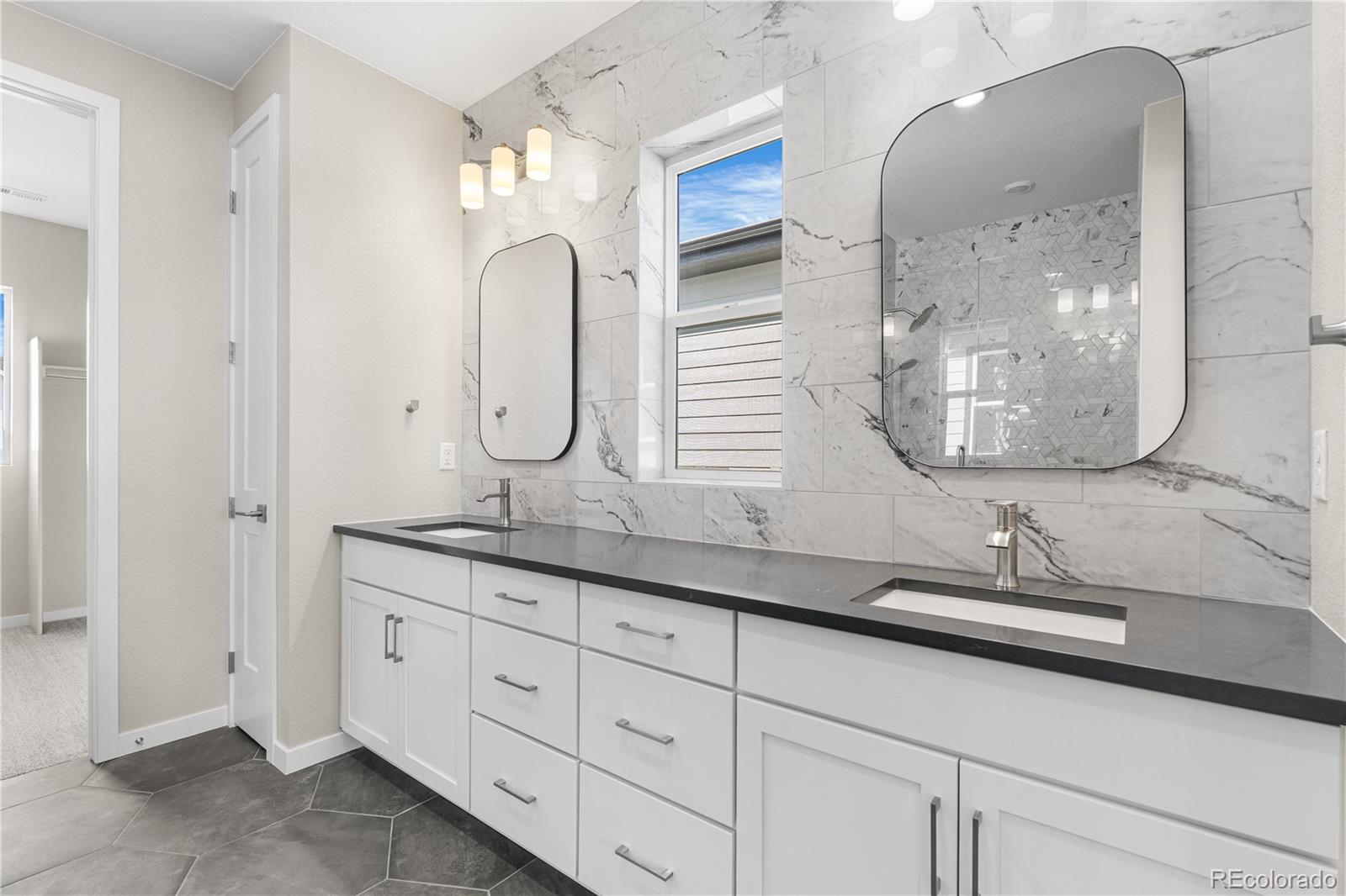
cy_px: 448
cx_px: 673
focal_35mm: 16
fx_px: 617
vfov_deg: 72.0
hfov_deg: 95.0
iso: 400
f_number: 8
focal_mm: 16.5
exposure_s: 1/8
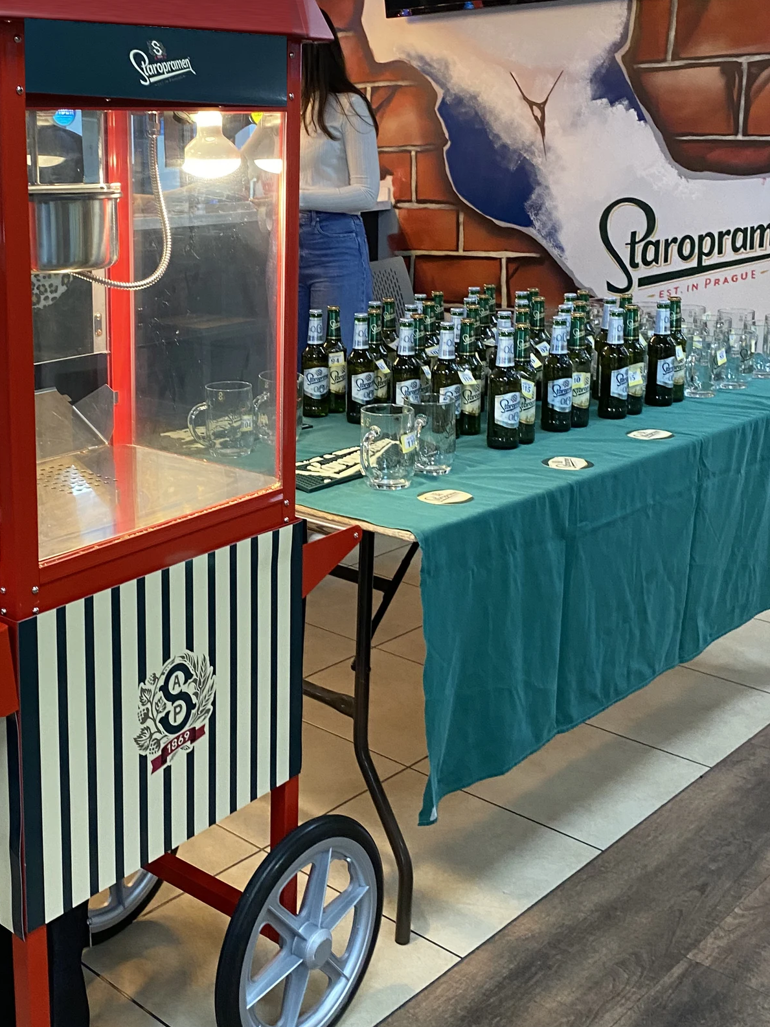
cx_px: 190
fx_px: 1245
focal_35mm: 42
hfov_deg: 33.6
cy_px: 373
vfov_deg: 44.4
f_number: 1.8
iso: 200
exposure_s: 1/50
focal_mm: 4.25
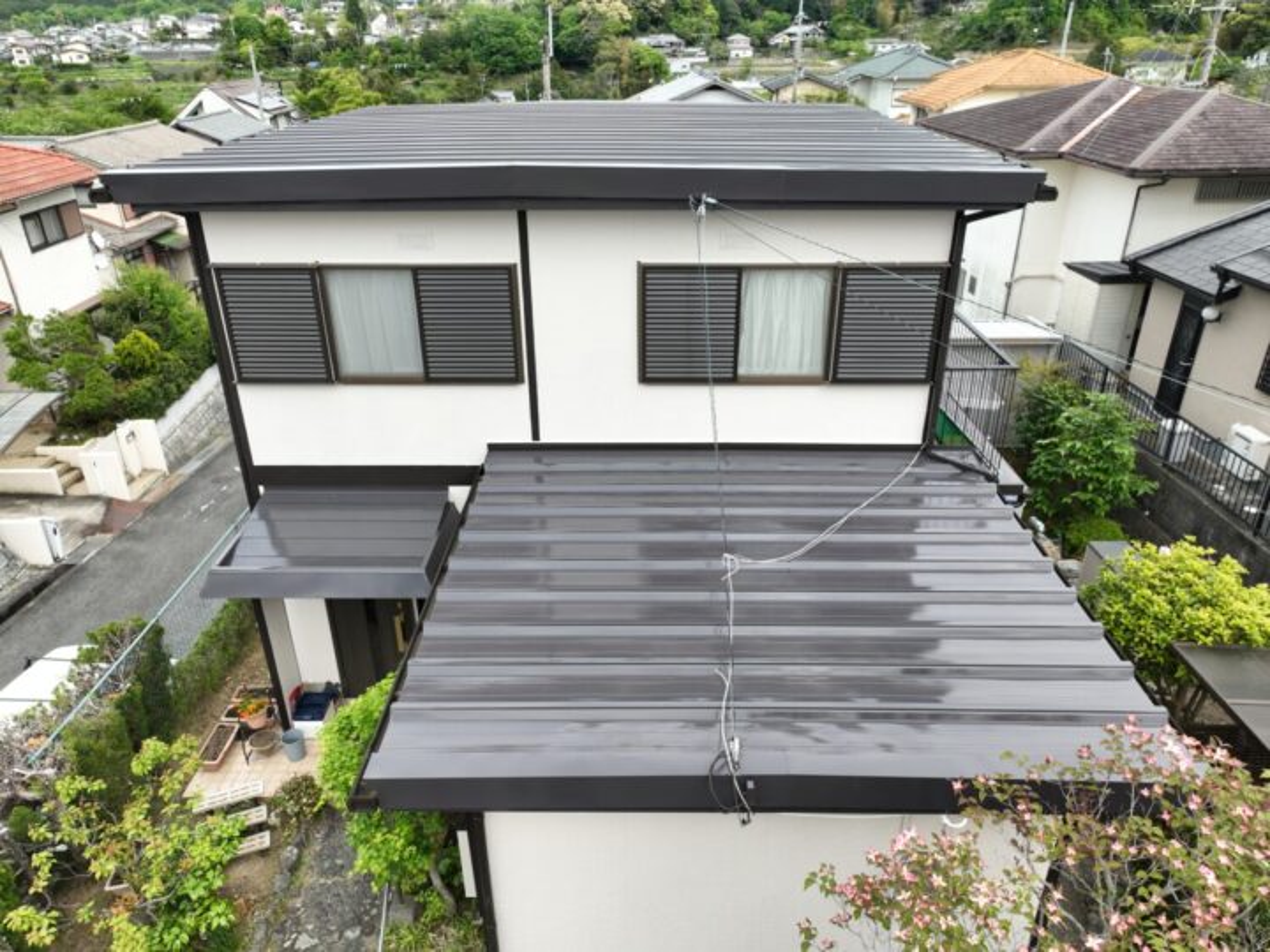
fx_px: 881
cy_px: 476
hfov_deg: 71.6
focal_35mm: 24
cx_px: 635
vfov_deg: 56.8
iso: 100
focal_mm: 12.29
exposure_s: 1/640
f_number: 2.8
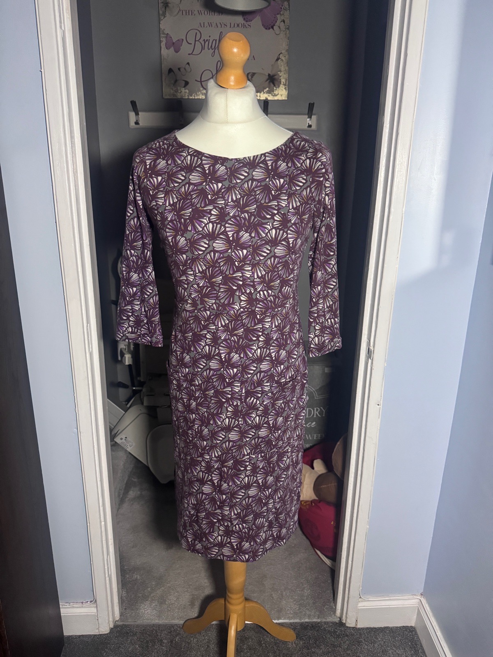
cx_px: 246
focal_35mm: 24
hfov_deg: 56.8
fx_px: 456
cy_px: 328
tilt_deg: -17.1
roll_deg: -1.1
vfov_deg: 71.6
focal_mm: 6.76
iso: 800
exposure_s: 1/60
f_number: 1.78
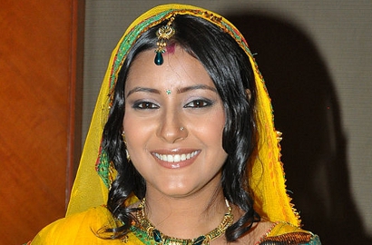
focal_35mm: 63
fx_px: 649
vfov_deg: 21.4
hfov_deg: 32.0
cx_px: 186
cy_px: 122
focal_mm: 42
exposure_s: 1/160
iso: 800
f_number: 8
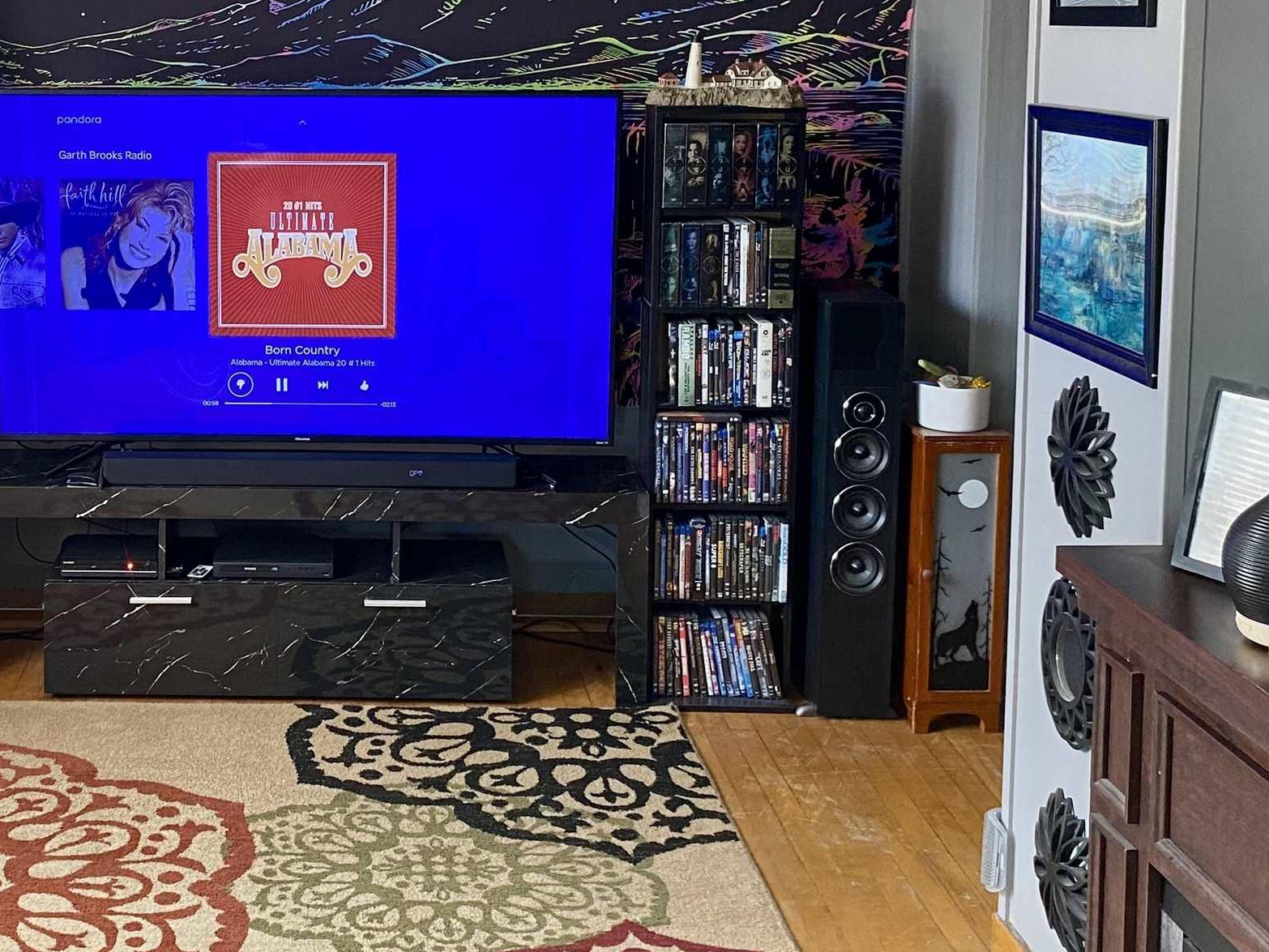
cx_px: 314
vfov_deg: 28.0
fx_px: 1870
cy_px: 197
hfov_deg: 36.6
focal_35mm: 51
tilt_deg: -4.6
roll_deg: +0.3
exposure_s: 1/73
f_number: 1.8
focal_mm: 4.25
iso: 125
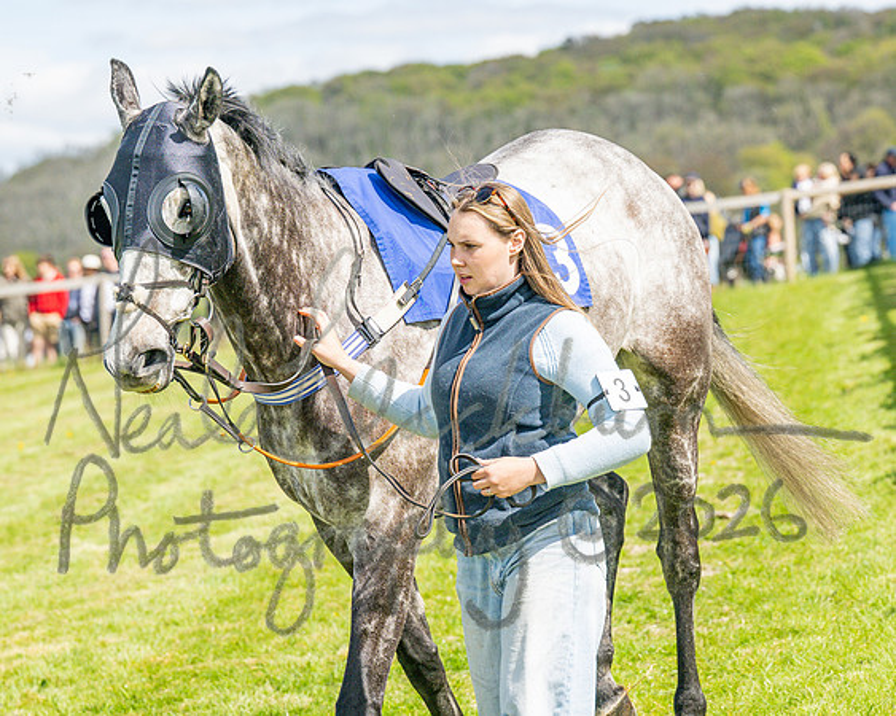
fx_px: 4062
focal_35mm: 153
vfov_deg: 10.1
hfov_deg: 12.6
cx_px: 391
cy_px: 358
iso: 400
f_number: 4
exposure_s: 1/3200
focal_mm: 91
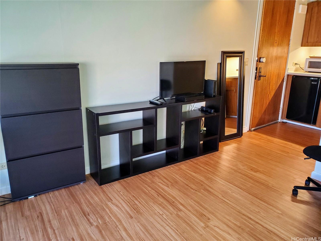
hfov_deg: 67.3
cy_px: 120
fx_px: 241
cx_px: 160
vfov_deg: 53.1
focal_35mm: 26
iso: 500
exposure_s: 1/39
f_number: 2.4
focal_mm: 4.3
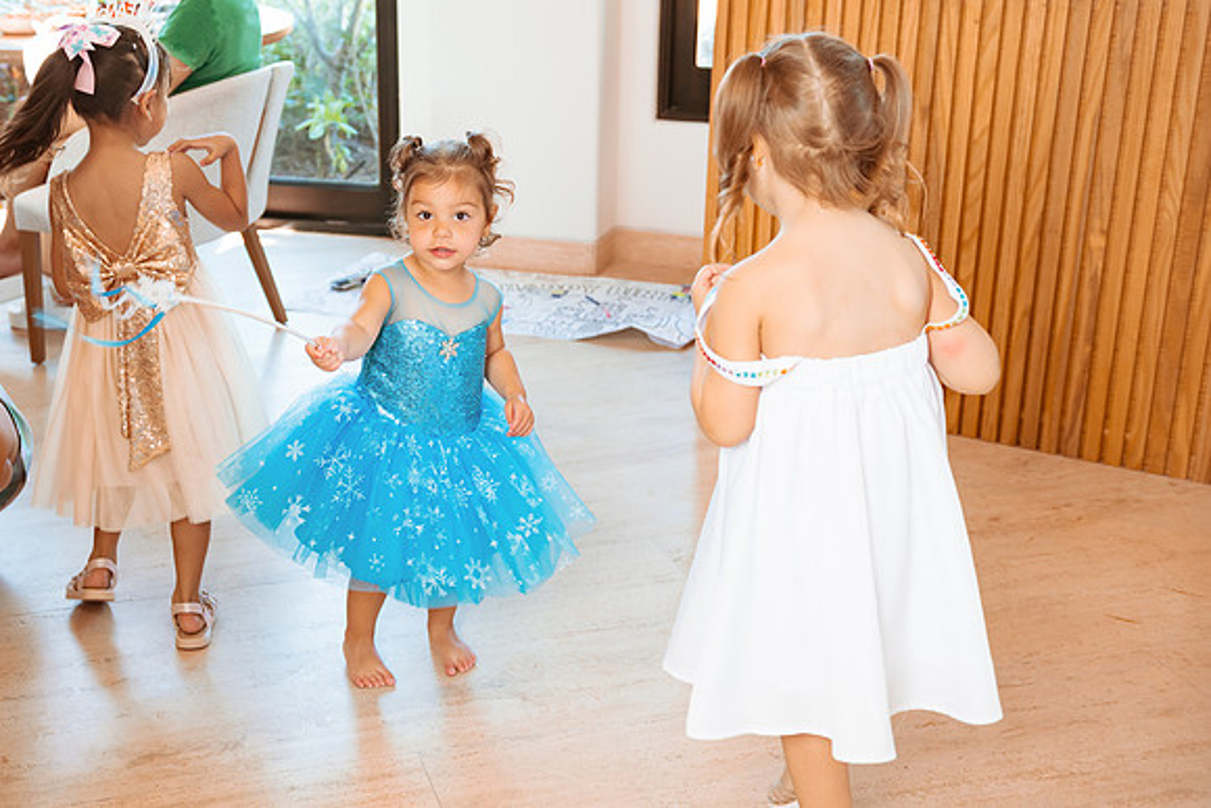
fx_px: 1571
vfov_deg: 28.8
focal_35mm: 47
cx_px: 429
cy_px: 367
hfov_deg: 41.7
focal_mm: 36
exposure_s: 1/200
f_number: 3.5
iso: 500
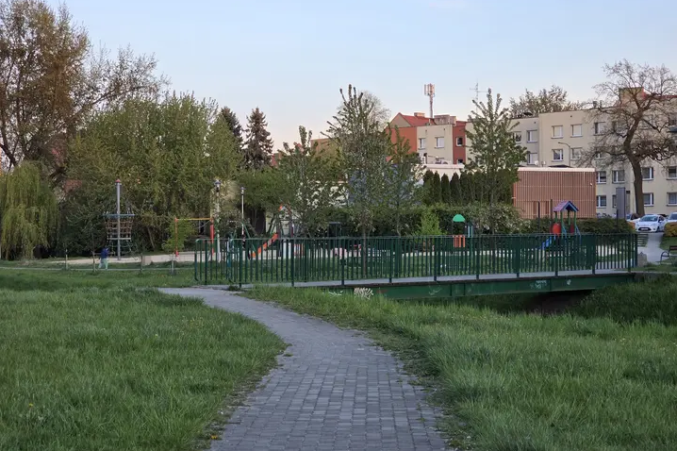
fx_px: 1353
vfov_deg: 18.9
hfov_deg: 28.1
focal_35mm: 72
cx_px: 338
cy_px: 250
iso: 80
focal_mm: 7.9
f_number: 2.4
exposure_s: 1/100
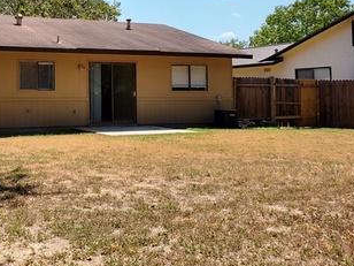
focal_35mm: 54
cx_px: 56
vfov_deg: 26.6
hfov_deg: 34.2
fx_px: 552
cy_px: 61
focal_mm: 4.3
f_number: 2.4
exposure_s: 1/1632
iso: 50
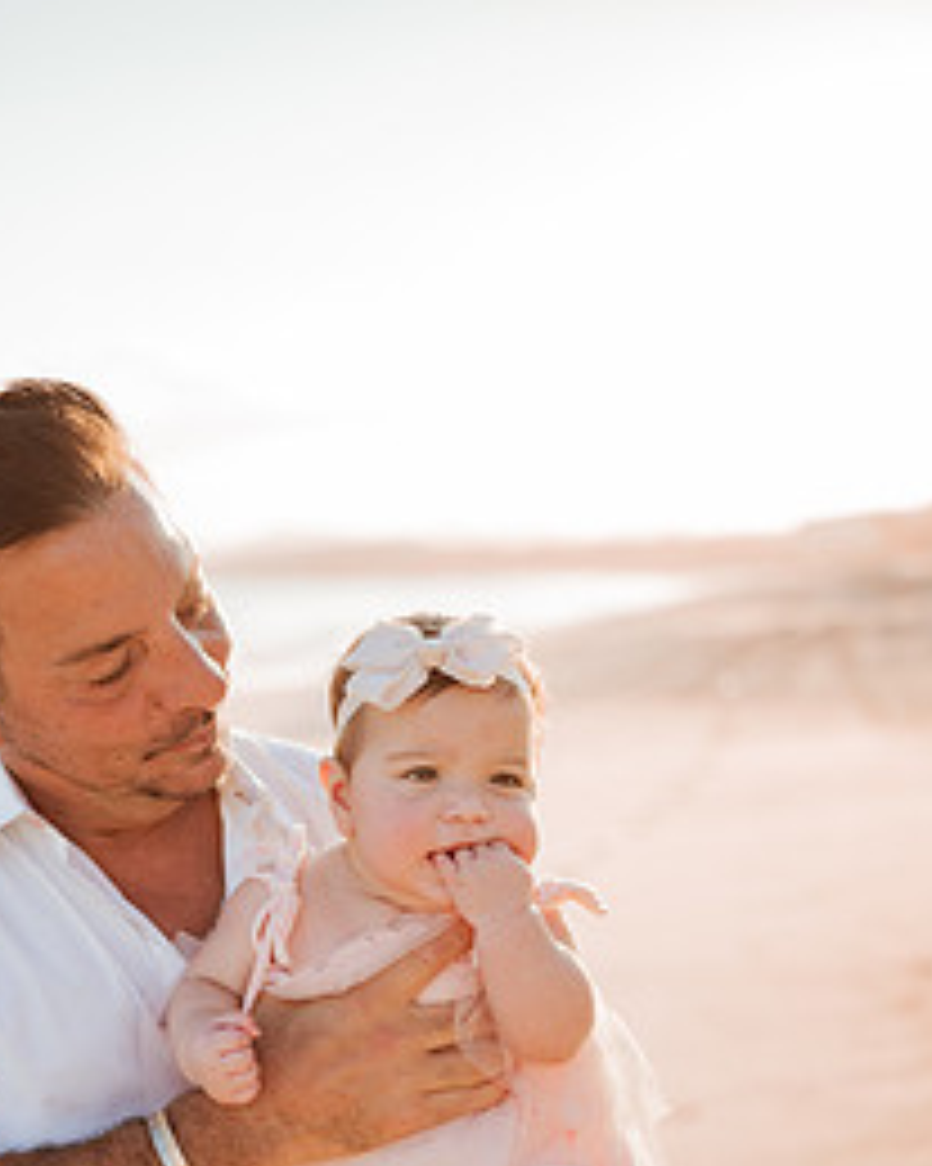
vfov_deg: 32.2
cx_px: 284
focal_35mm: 57
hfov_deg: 26.5
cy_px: 918
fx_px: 1966
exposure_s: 1/2000
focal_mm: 35
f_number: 1.8
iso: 100
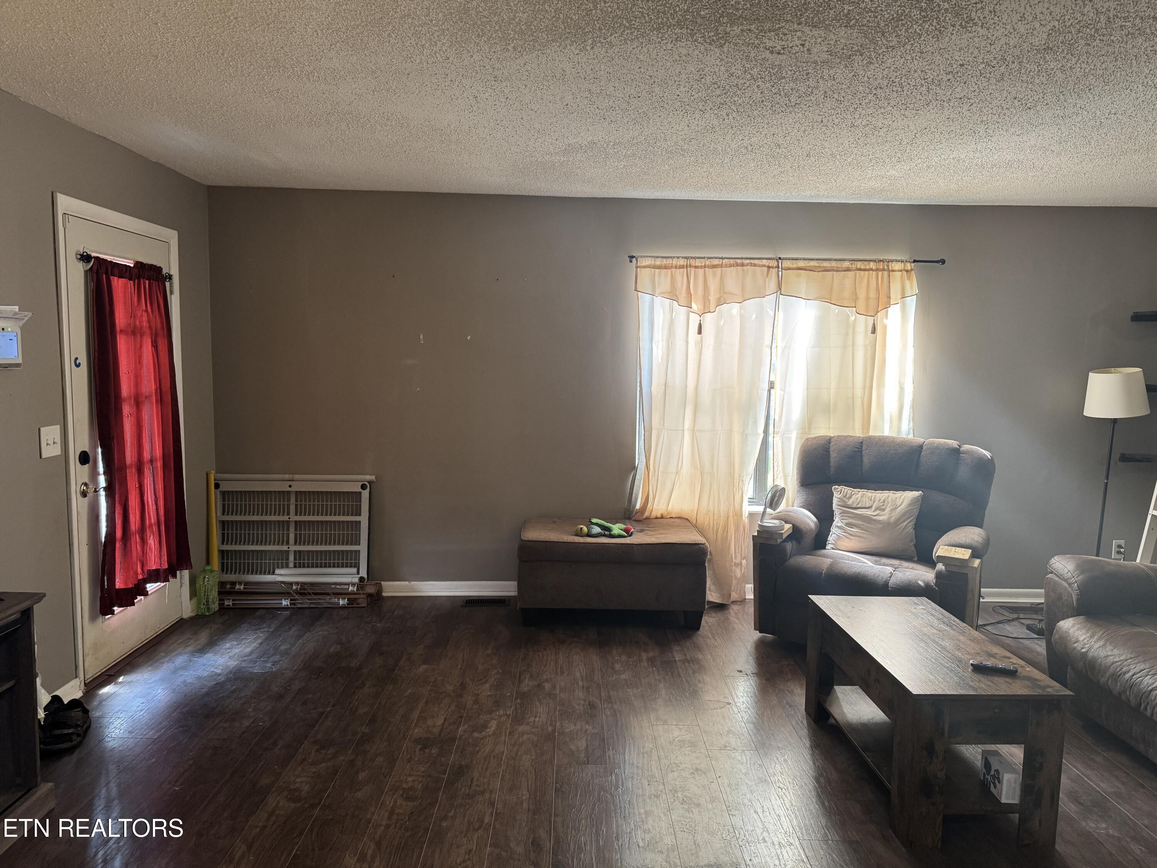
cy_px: 434
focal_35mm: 24
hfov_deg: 71.6
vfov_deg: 56.8
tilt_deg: -5.7
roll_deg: -0.7
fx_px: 802
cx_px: 578
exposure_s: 1/60
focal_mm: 6.76
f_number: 1.78
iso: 250
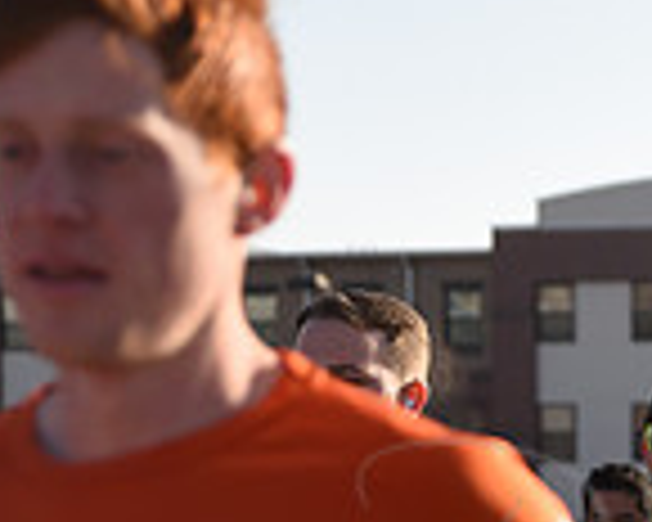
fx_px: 3763
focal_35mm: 195
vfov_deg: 7.9
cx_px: 1250
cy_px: 641
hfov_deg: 9.3
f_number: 2.8
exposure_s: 1/1250
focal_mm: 52
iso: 100
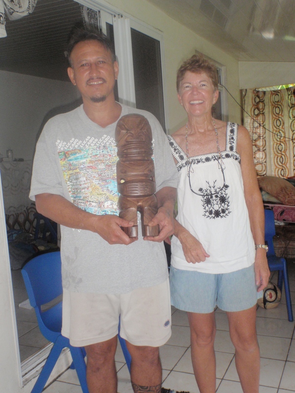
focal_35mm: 36
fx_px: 409
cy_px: 196
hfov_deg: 39.7
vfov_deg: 51.4
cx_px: 148
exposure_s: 1/40
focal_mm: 6.53
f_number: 4.1
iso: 250
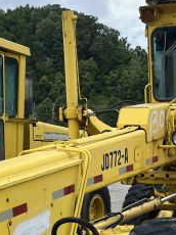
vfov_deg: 20.7
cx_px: 79
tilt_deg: -15.5
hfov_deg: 16.9
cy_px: 297
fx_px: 591
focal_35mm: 87
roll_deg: -4.0
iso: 50
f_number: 1.6
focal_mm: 5.1
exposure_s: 1/1890
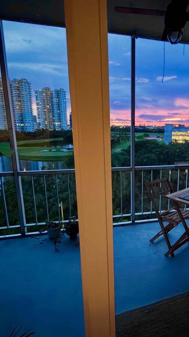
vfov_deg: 81.2
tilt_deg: -11.1
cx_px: 148
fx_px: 196
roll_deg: +0.0
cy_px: 164
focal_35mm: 22
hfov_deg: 48.9
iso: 1250
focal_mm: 2.22
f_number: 2.2
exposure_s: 1/7
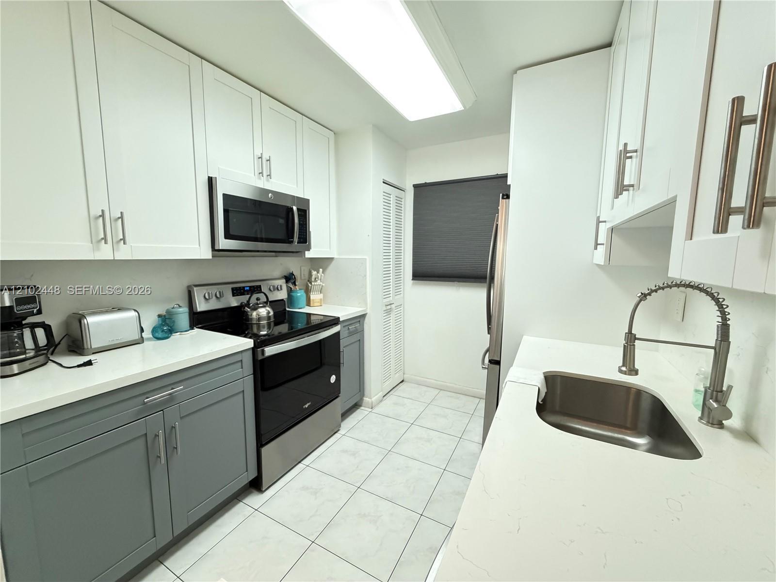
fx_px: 314
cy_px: 291
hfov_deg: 102.1
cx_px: 388
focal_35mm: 14
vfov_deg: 85.7
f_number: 2.2
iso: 800
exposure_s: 1/60
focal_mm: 2.22
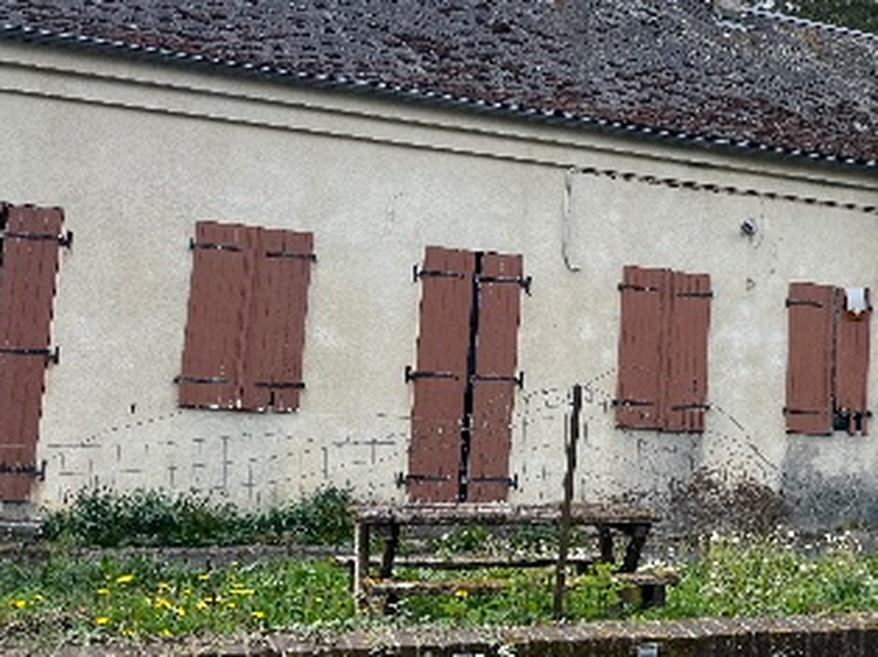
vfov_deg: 27.5
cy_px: 277
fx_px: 1343
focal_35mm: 53
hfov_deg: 33.7
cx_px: 833
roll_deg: -1.6
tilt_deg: +7.9
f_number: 1.6
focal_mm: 5.1
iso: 50
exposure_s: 1/1672
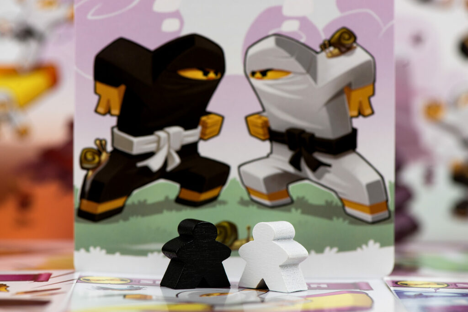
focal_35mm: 105
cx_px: 234
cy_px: 156
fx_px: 1365
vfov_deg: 13.0
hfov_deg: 19.5
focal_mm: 105
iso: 400
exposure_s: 1/40
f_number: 10
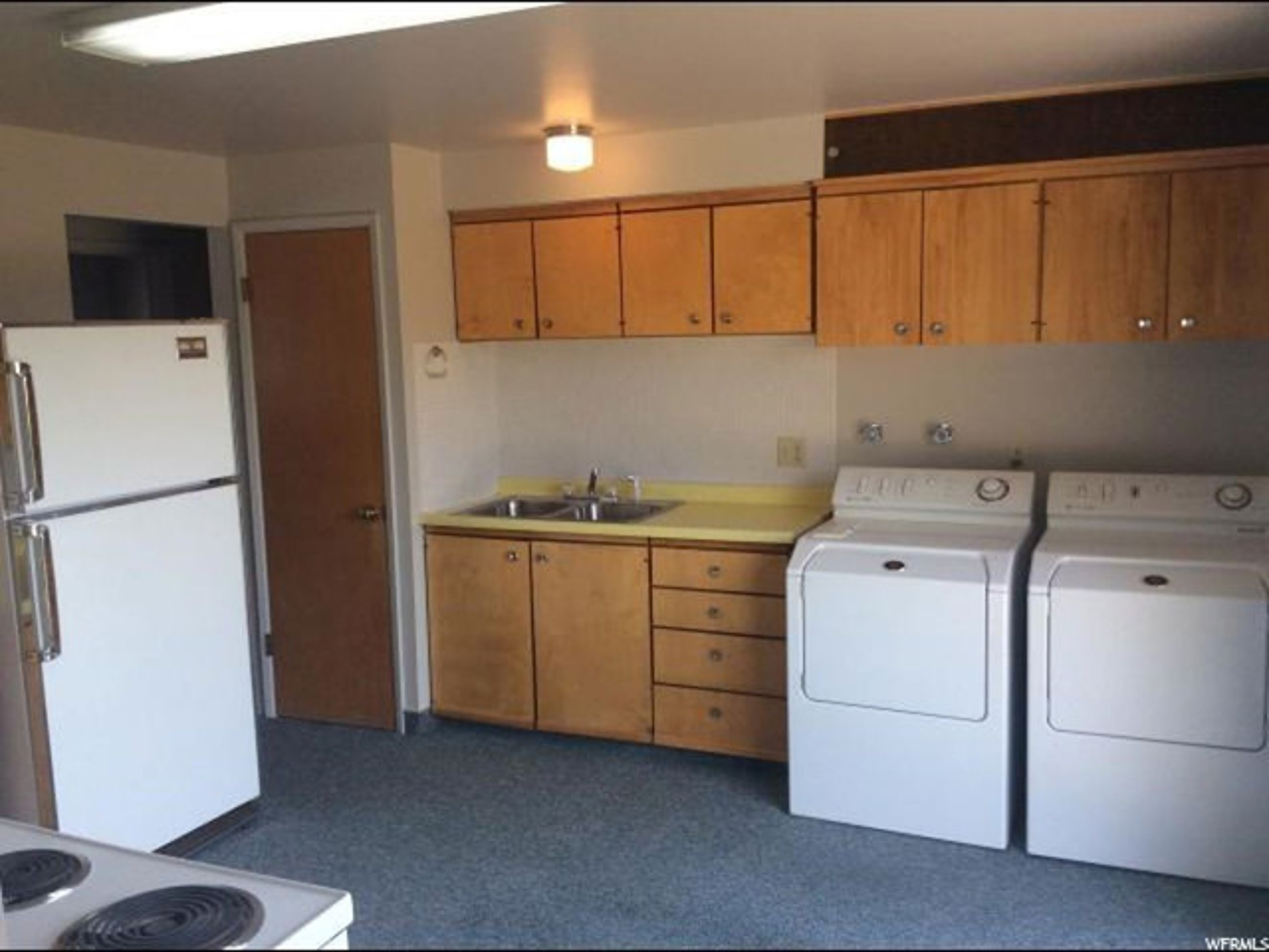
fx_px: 1173
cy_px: 476
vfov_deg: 44.2
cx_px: 634
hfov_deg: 56.8
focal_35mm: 32
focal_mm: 3.3
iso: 50
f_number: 2.4
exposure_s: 1/120
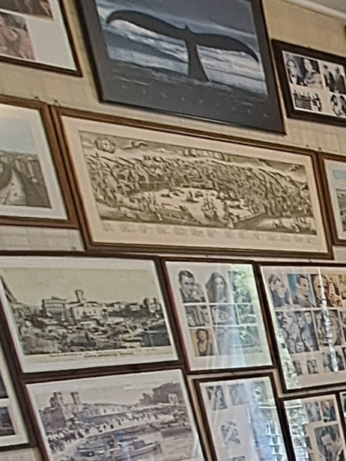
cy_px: 542
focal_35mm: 54
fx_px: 720
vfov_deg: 30.6
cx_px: 652
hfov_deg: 19.1
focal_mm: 1.42
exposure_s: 1/50
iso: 80
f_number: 2.2
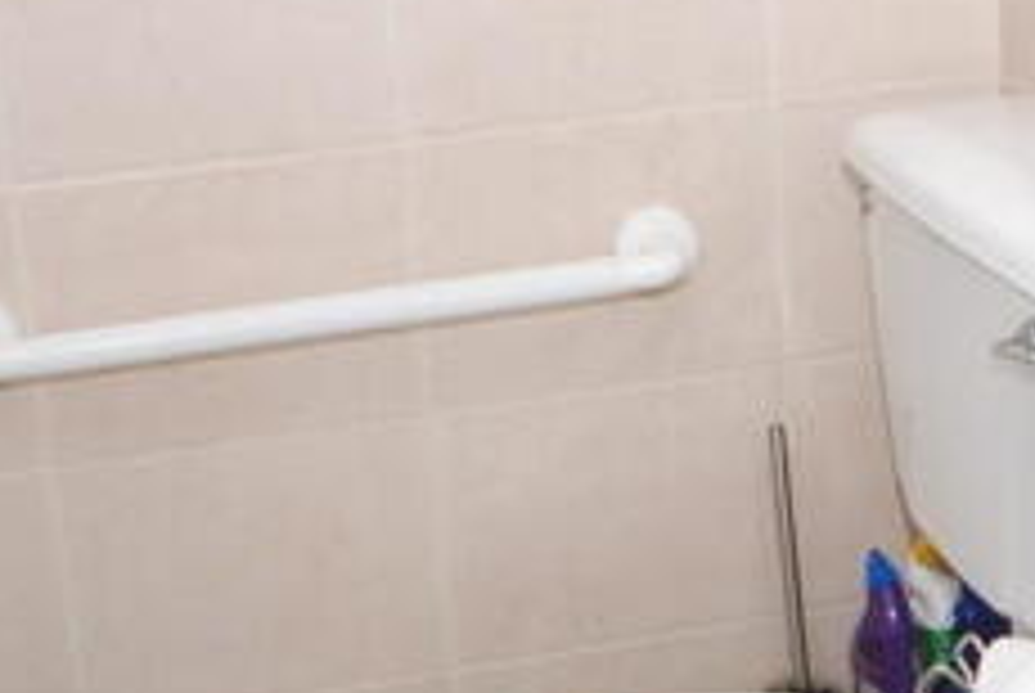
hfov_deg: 23.8
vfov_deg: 16.1
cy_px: 304
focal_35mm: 85
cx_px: 668
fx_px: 2447
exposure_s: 1/60
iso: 200
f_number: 5.6
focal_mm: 20
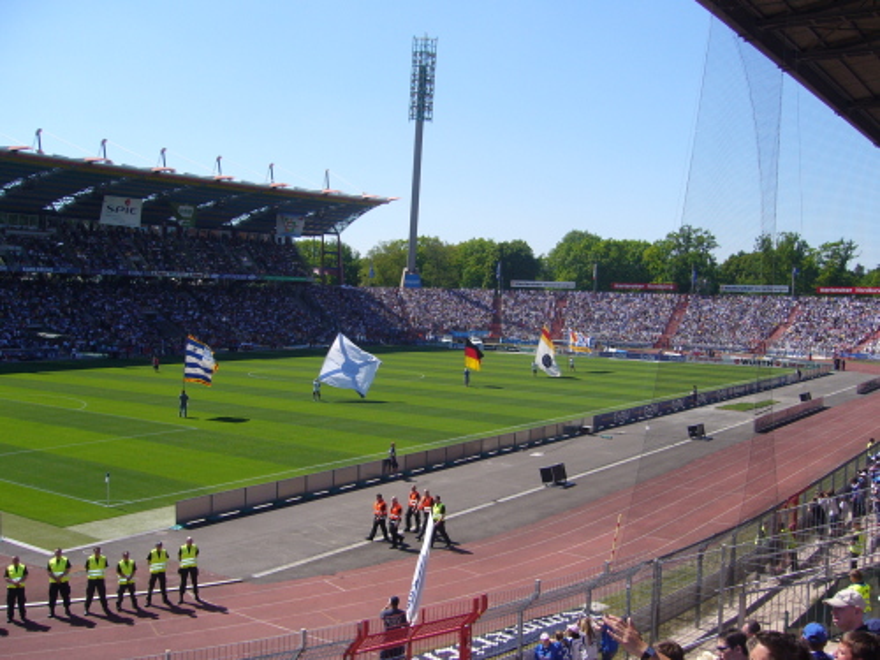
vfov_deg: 40.7
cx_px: 440
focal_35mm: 35
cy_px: 330
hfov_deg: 52.6
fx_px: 890
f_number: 5.6
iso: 80
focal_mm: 5.8
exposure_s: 1/320
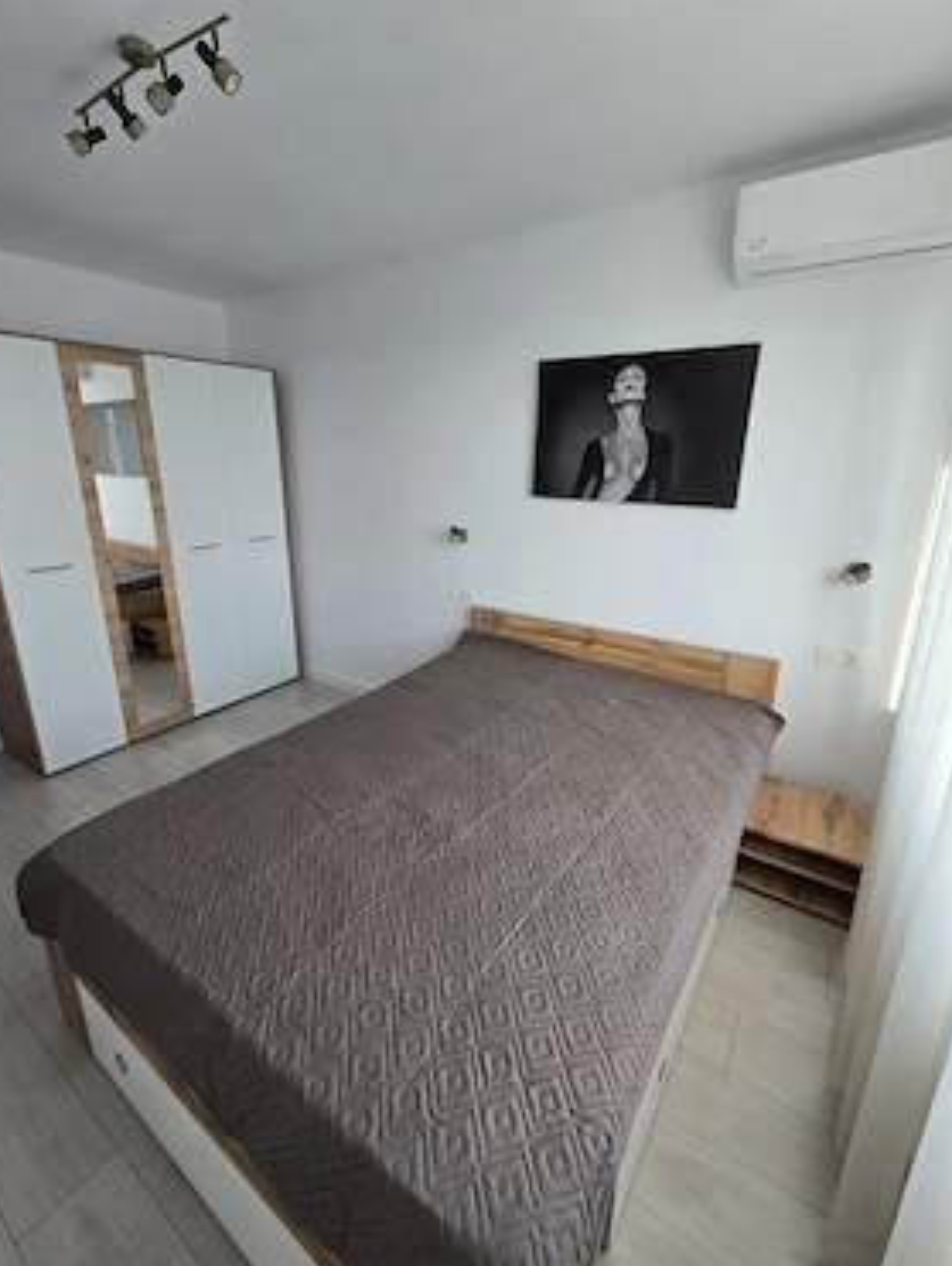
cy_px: 618
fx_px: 512
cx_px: 461
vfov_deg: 102.0
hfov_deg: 85.7
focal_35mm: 14
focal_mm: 2.2
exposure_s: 1/50
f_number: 2.2
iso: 50
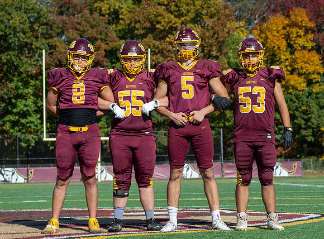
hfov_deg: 19.7
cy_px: 112
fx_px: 932
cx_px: 176
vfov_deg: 14.6
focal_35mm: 100
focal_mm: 84
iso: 320
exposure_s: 1/1600
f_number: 5.6
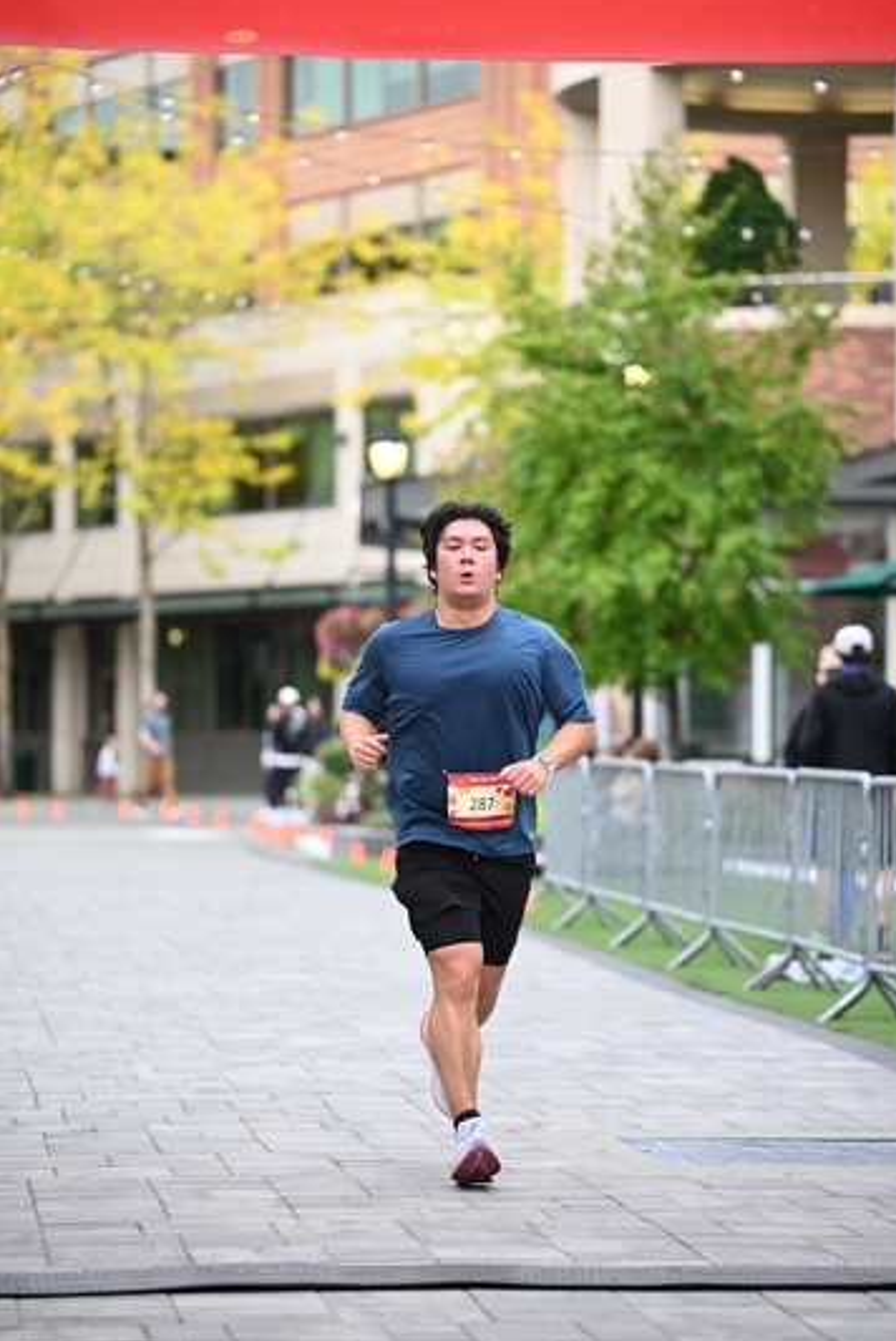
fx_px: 4809
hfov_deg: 10.6
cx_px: 459
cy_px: 677
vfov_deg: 15.9
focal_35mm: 129
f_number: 2.8
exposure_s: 1/1250
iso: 640
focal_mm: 125
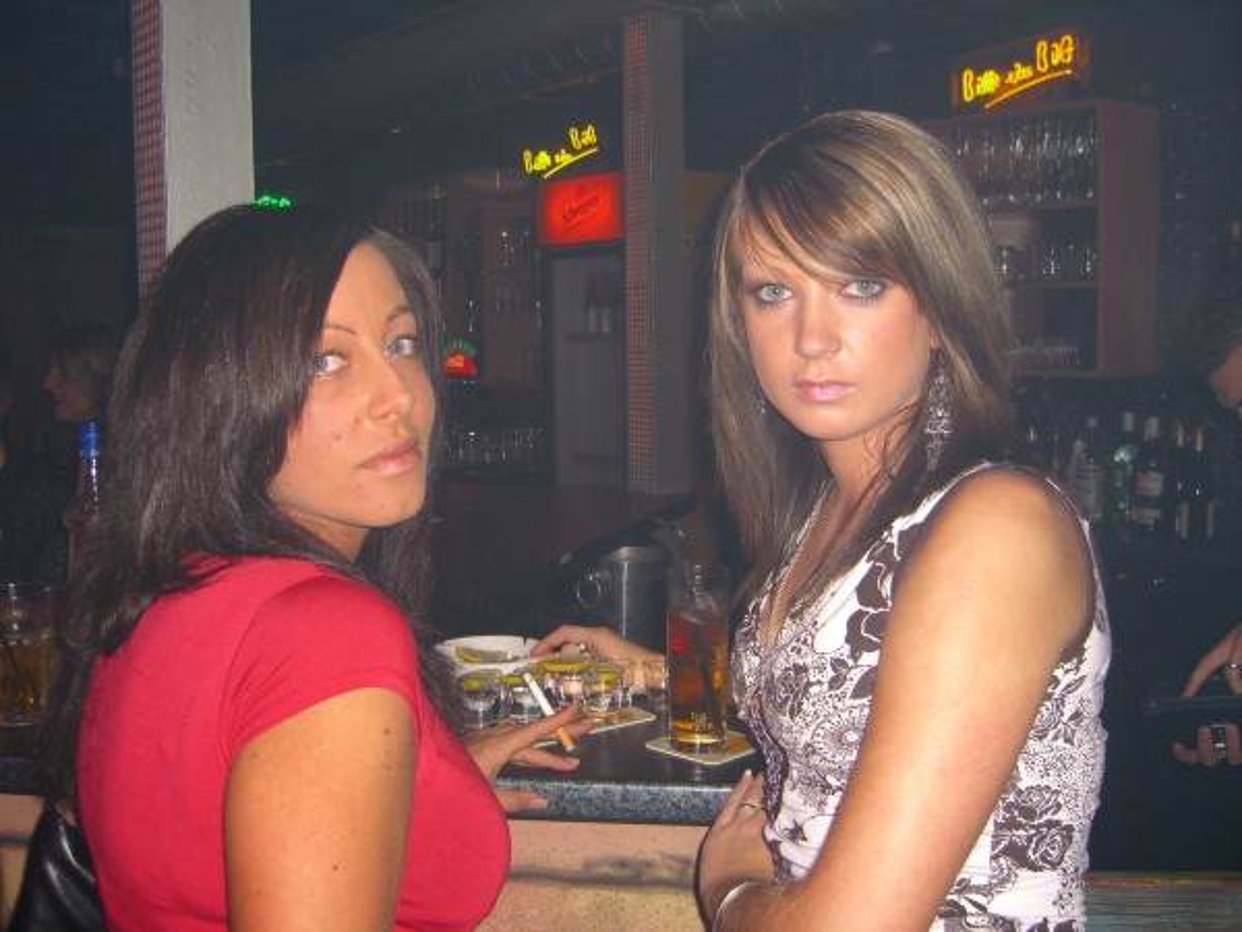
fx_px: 1363
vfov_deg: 37.7
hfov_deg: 49.0
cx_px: 621
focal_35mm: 38
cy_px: 466
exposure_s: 1/60
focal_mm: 7.9
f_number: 2.8
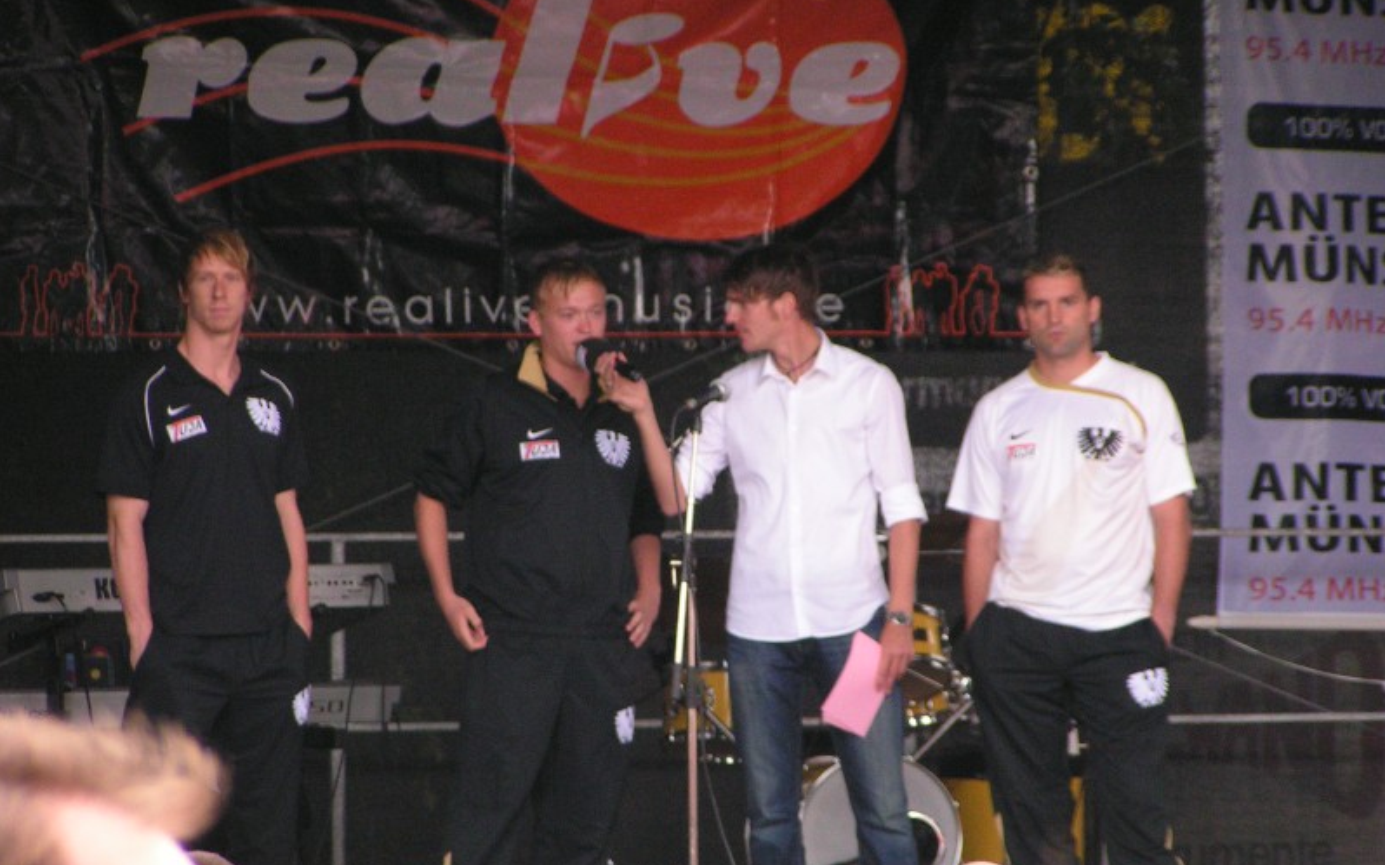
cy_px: 479
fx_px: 9474
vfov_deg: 5.2
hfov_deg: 8.4
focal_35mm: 251
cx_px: 692
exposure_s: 1/250
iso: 200
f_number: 3.5
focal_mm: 36.1
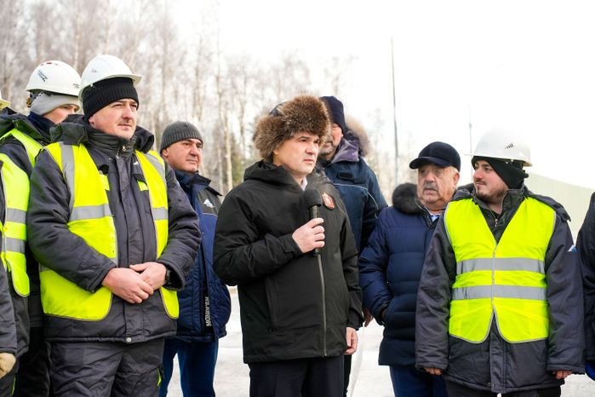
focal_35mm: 65
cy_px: 198
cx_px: 298
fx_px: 1074
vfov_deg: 20.9
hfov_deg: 31.0
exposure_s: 1/500
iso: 1000
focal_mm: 65
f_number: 4.5
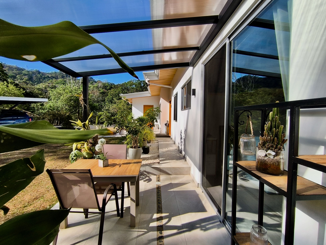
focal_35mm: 16
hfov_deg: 94.5
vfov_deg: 78.1
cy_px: 122
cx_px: 163
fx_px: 151
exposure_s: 1/1828
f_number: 2.2
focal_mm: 1.65
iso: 50
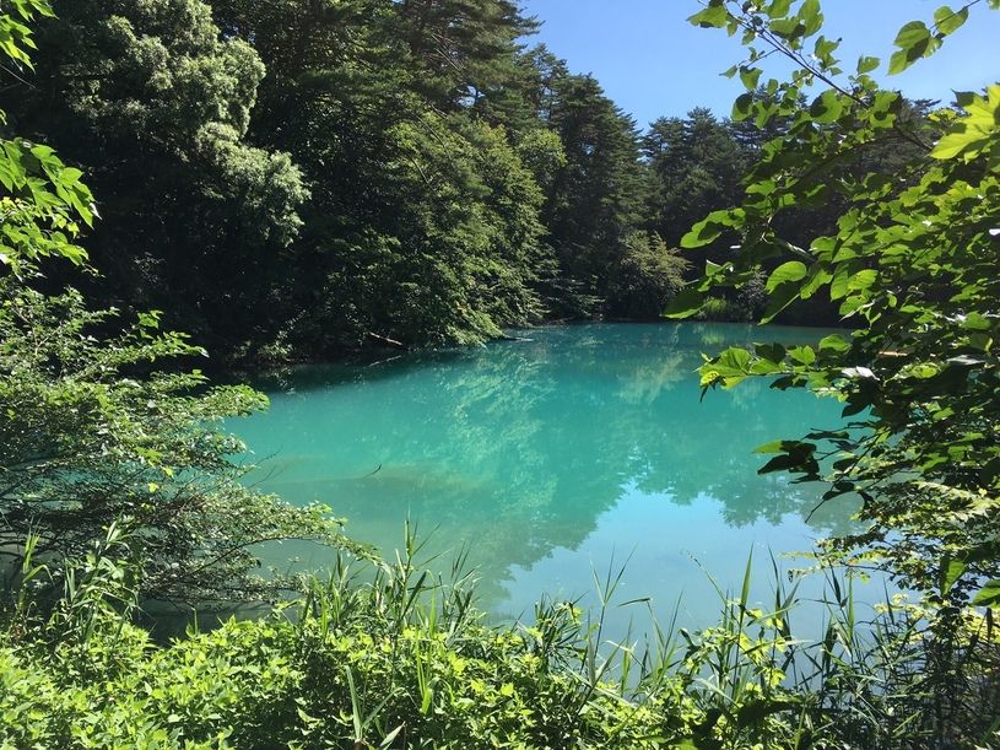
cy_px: 375
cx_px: 500
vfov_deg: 48.2
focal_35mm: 29
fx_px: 838
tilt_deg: -6.9
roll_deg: -1.5
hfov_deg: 61.7
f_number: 2.2
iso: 25
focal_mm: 4.15
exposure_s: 1/1148
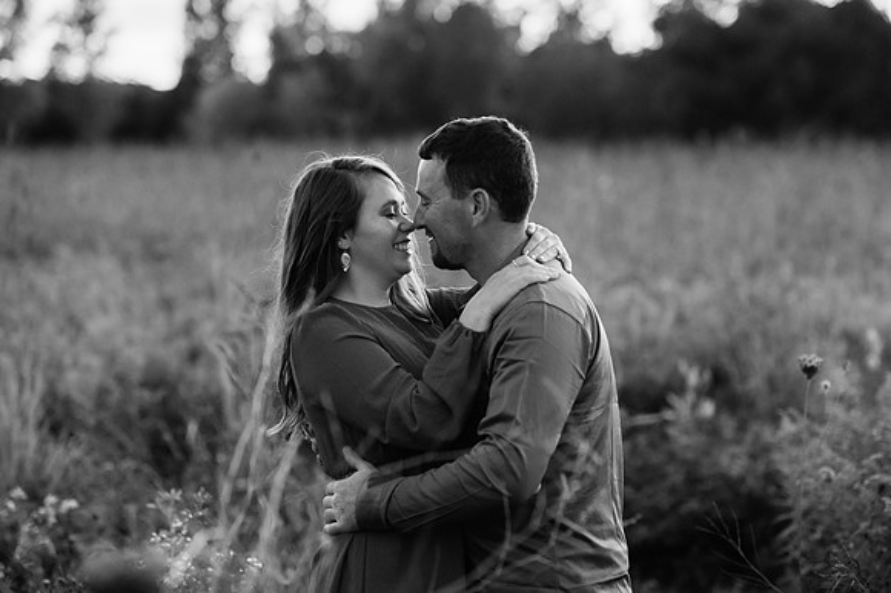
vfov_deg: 15.3
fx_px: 2204
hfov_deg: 22.9
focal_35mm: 89
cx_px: 458
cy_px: 296
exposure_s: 1/200
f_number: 2.5
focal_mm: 85
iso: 500
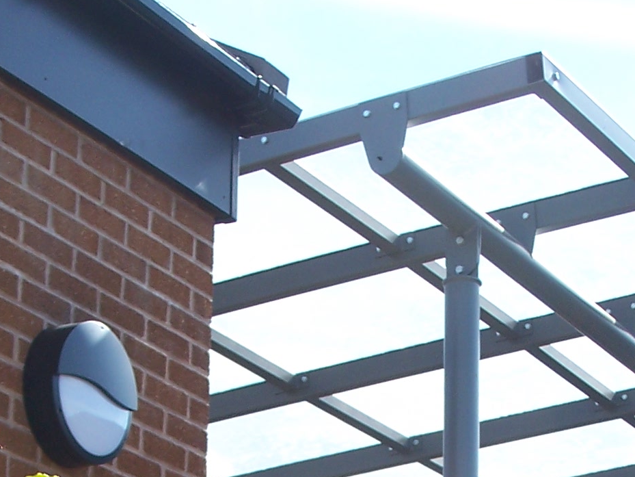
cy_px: 732
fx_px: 2385
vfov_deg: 10.9
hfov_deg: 15.1
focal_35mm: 130
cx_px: 403
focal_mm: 7.8
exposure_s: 1/500
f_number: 2.8
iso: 64
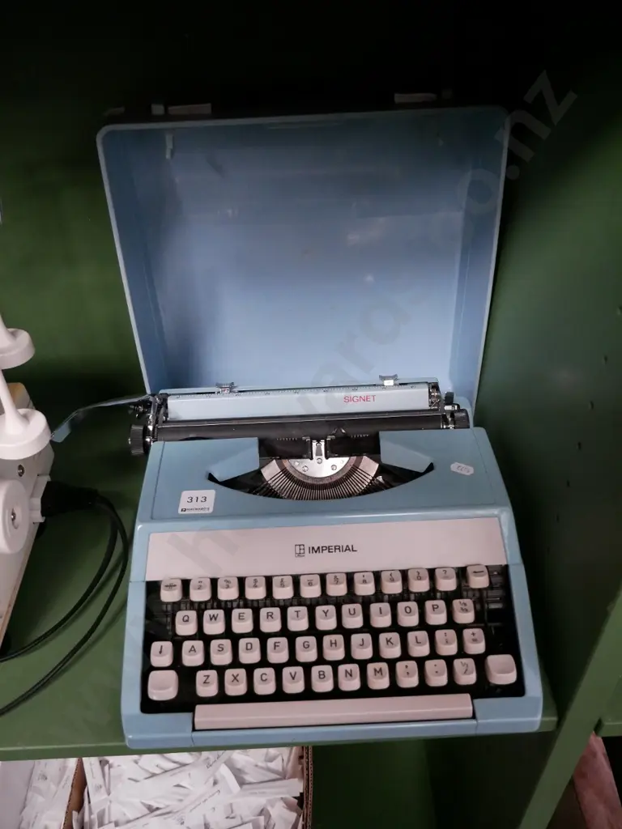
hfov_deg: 46.8
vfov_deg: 60.0
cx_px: 311
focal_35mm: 30
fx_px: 719
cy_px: 414
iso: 3200
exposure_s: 1/60
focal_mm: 15
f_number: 4
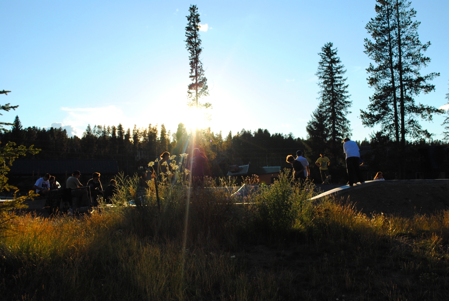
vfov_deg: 29.9
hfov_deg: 43.6
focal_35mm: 45
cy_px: 150
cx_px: 224
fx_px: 562
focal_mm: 30
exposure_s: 1/1600
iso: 400
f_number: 5.6
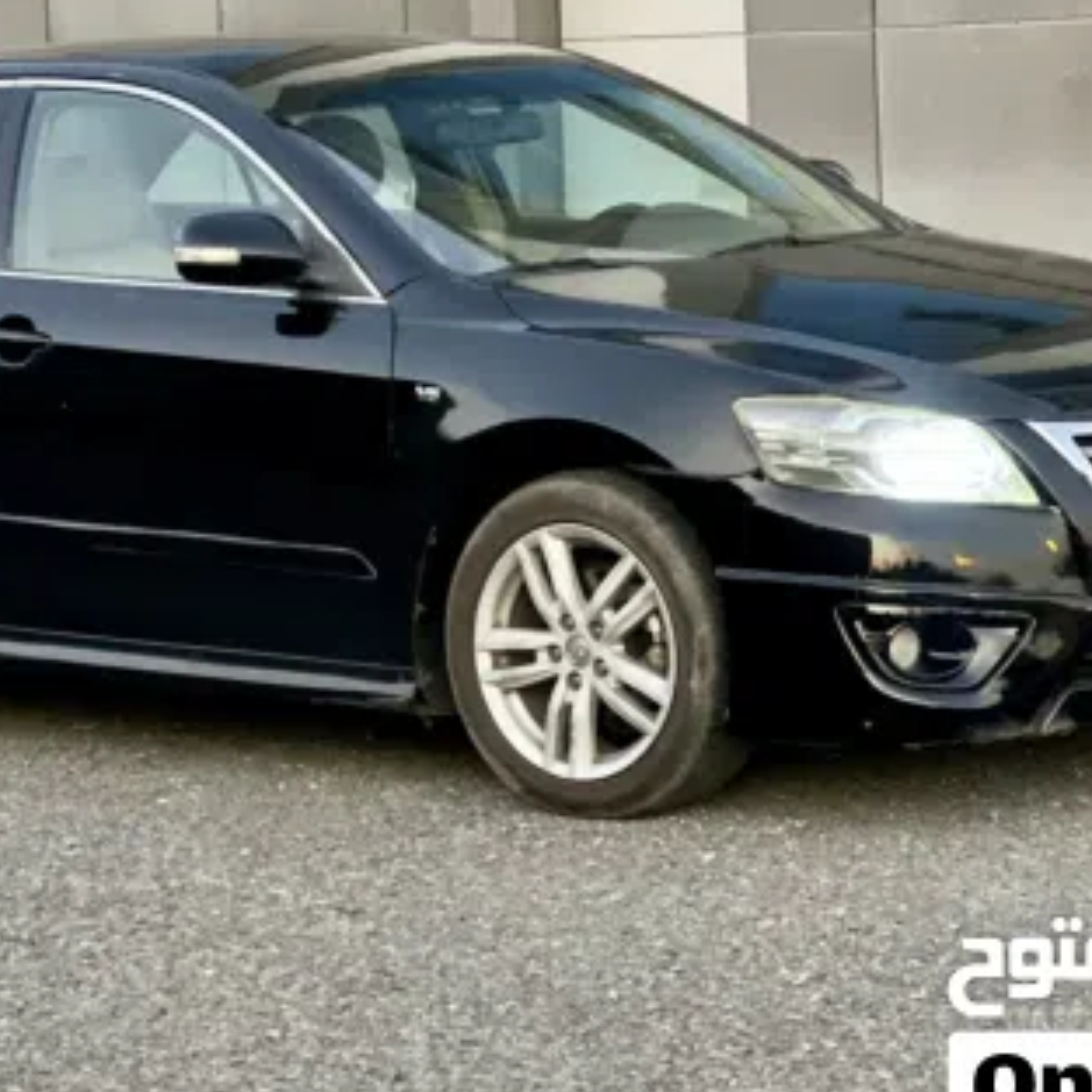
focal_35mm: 139
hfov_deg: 12.6
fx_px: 4961
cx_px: 422
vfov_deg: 12.6
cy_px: 401
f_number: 2.8
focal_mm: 9
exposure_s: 1/14
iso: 500
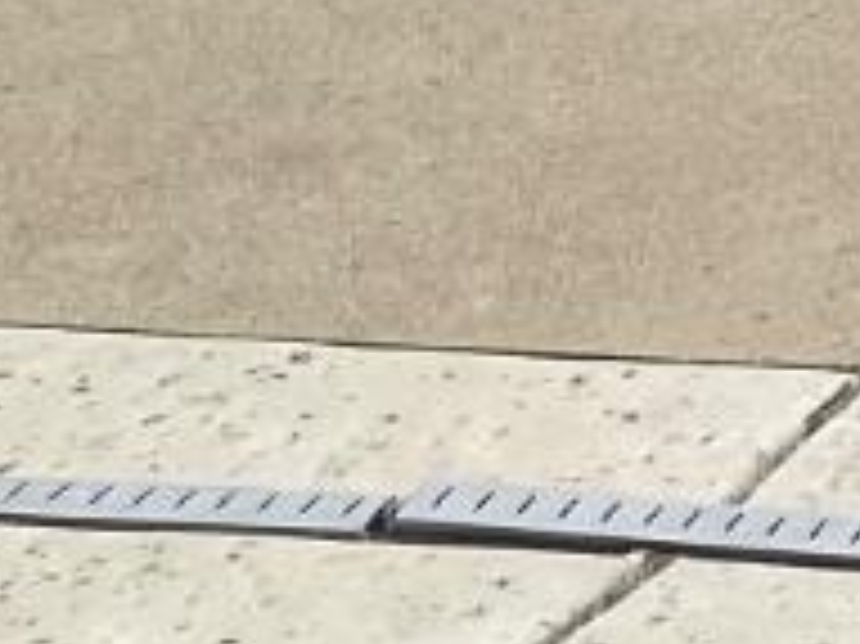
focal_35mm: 204
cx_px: 2985
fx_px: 5065
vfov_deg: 6.2
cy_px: -1849
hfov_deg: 7.8
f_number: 1.8
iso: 32
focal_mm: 4.25
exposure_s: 1/3731
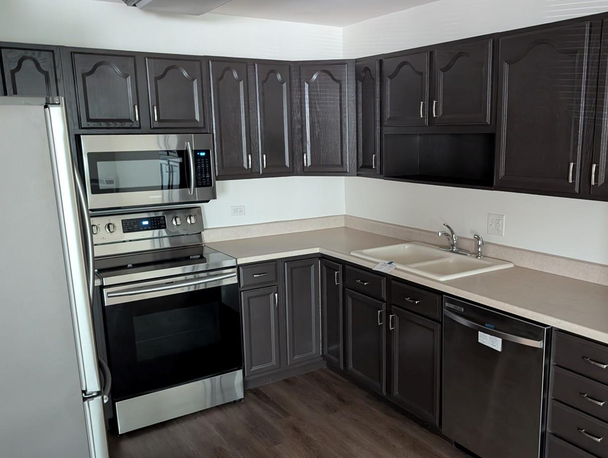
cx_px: 354
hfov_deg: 58.0
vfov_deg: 45.4
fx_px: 545
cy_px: 257
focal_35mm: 31
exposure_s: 1/23.6
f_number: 1.68
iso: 1865
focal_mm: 6.9
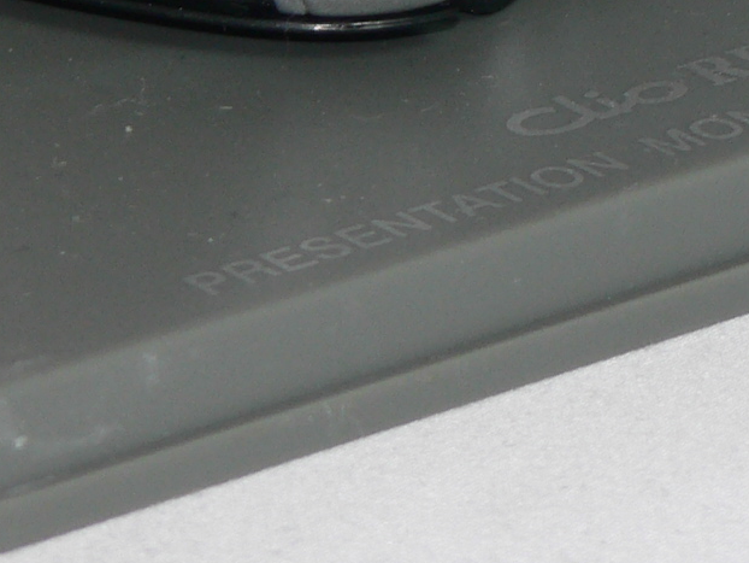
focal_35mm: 436
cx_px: 319
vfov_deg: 3.4
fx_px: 9438
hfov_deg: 4.5
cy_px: -451
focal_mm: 17.7
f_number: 3.2
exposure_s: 1/60
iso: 80
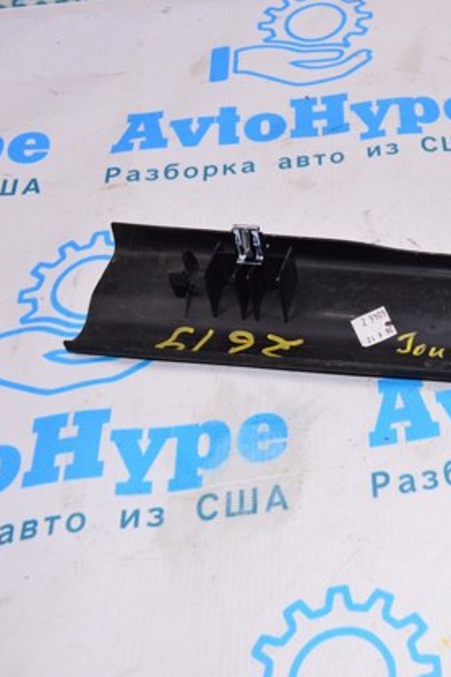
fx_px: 864
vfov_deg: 42.7
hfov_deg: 26.7
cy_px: 338
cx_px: 505
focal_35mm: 46
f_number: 8
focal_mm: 20
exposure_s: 1/160
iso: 1600
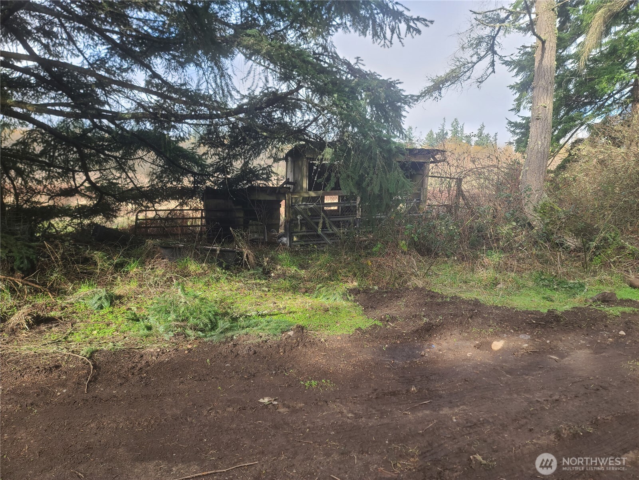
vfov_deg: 54.9
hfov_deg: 69.4
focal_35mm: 25
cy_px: 240
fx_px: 461
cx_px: 320
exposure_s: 1/154
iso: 16
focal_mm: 7
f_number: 1.8
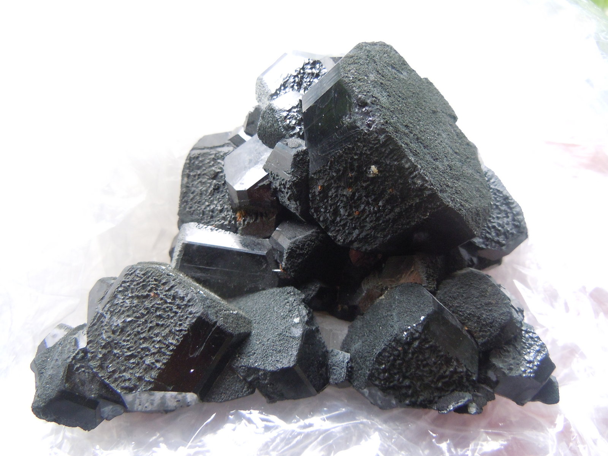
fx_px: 527
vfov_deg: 46.8
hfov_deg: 60.0
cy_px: 228
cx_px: 304
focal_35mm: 30
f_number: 3.5
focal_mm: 5.4
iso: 320
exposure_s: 1/60
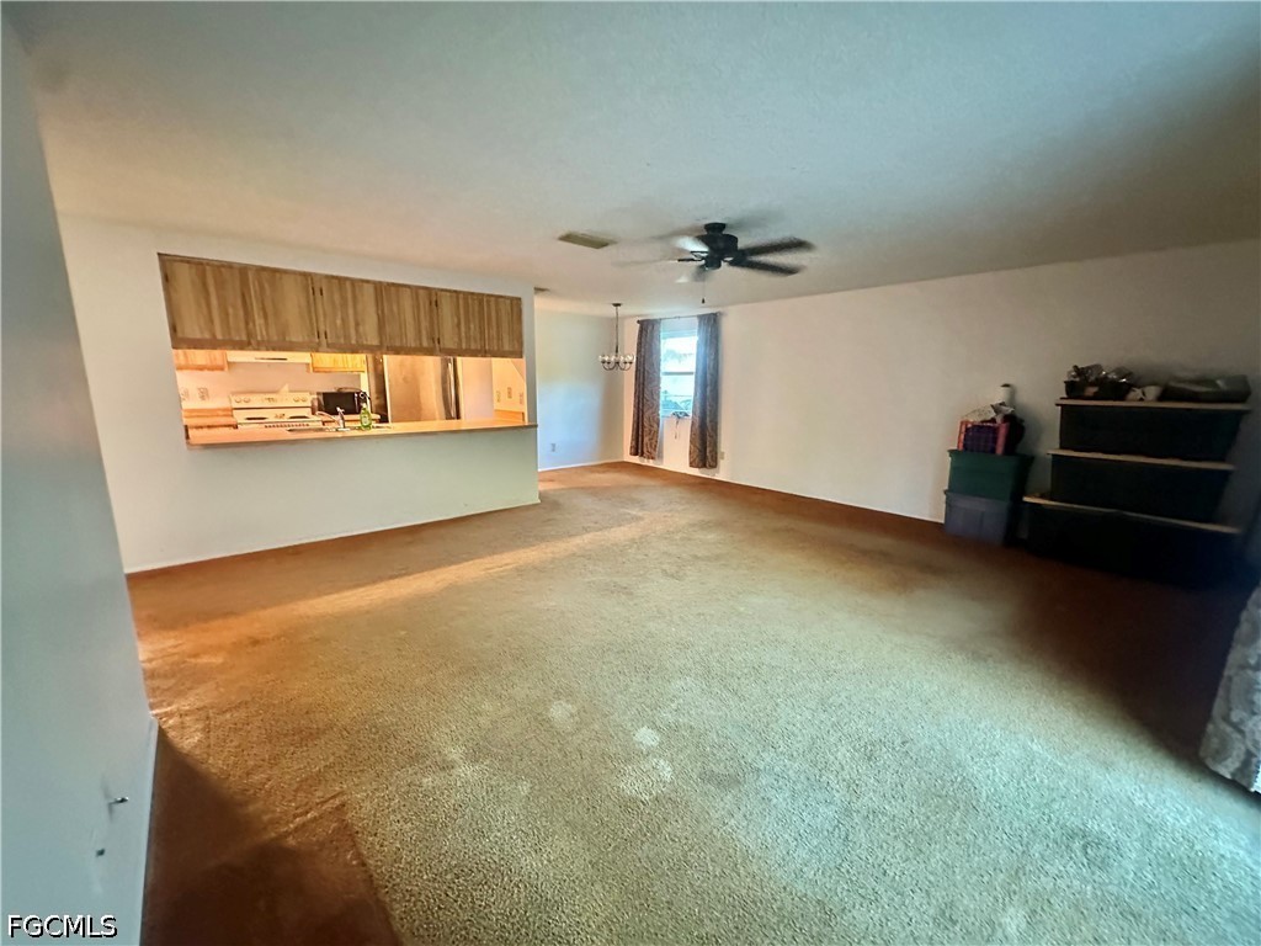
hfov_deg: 102.1
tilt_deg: -10.3
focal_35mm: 14
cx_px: 630
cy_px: 473
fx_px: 510
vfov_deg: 85.7
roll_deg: -0.9
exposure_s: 1/40
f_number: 2.2
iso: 1000
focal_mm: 2.22
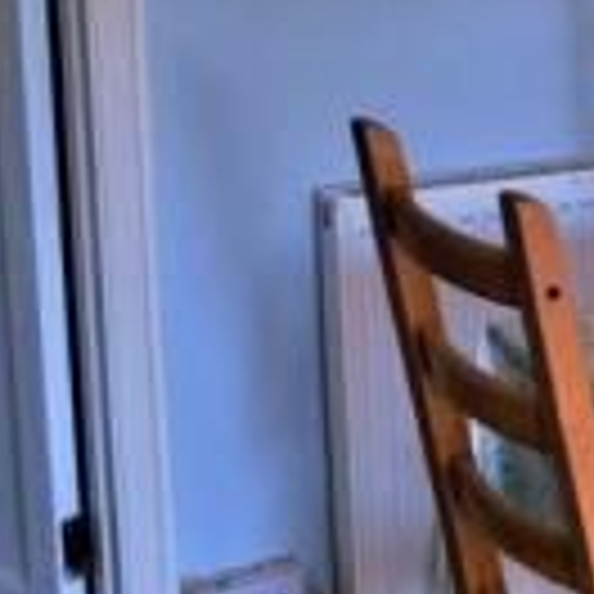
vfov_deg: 13.7
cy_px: 106
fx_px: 2466
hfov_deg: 12.4
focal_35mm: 127
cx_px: 1114
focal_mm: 20
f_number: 5.6
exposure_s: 1/125
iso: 400
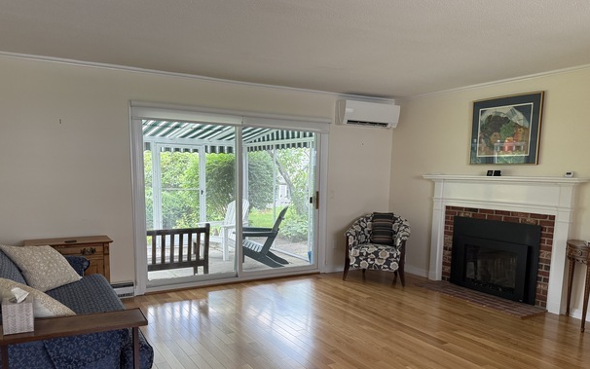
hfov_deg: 66.5
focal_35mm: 28
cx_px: 292
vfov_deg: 44.1
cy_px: 235
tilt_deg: -8.1
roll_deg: -1.0
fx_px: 450
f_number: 1.78
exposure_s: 1/63
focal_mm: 6.76
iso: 200
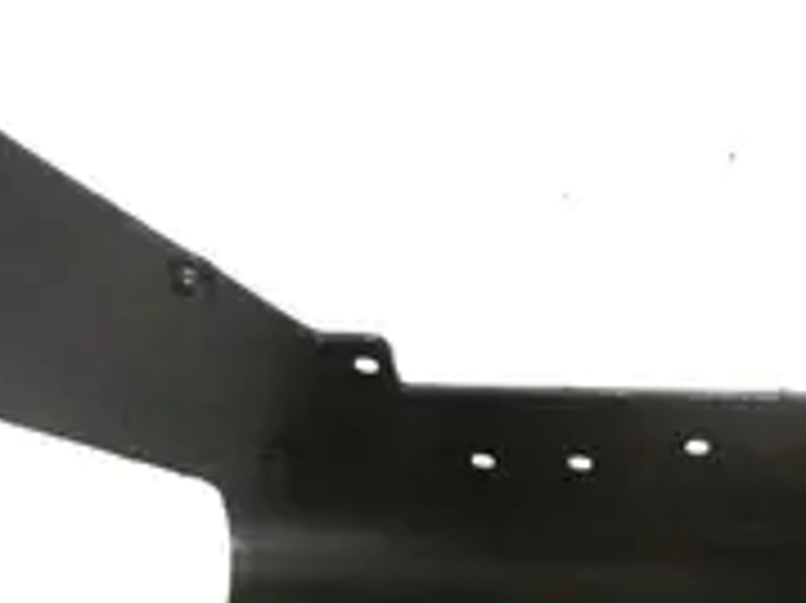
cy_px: 572
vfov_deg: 16.9
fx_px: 2001
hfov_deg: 22.1
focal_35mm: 86
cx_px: 761
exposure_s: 1/60
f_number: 3.1
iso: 250
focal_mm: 4.3
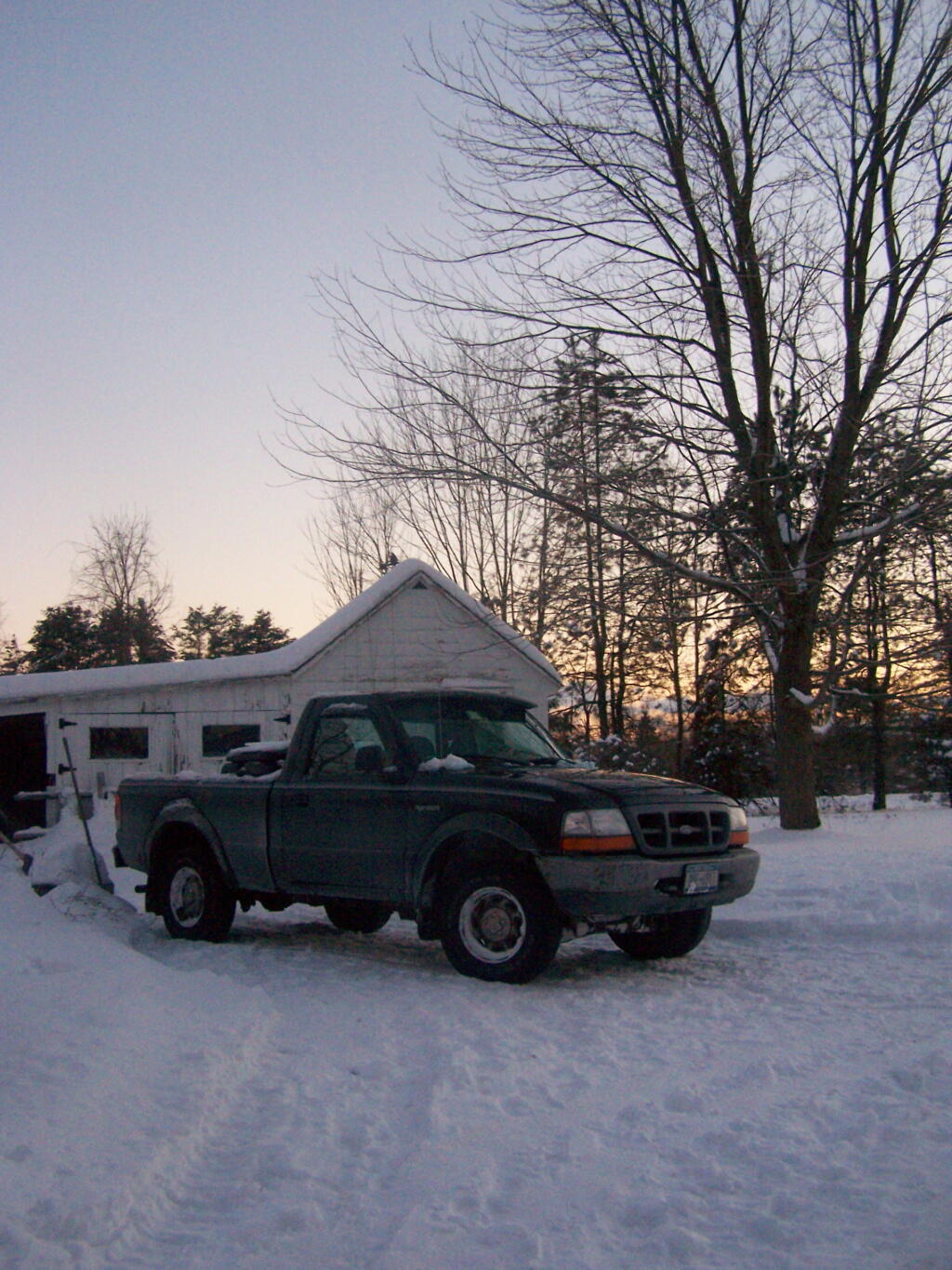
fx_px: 1393
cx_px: 476
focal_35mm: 38
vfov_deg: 49.0
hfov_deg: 37.7
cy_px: 635
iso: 400
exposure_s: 1/320
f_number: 2.8
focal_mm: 6.3
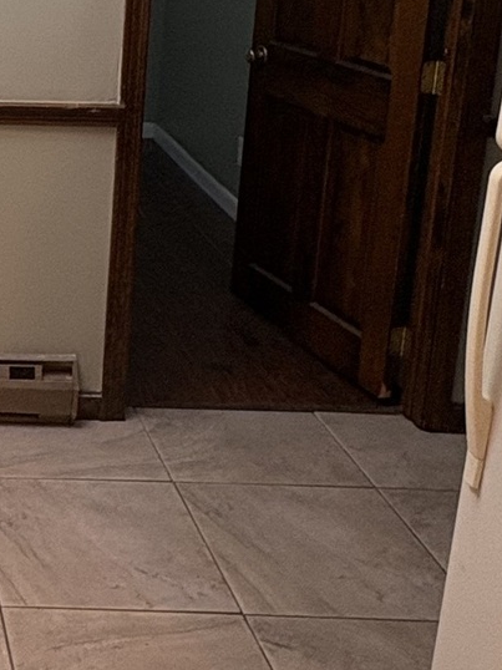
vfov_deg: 31.0
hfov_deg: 21.5
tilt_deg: -10.4
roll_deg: -0.1
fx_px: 1161
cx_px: -194
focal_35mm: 60
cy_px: 93
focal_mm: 2.22
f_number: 2.2
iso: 160
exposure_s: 1/60
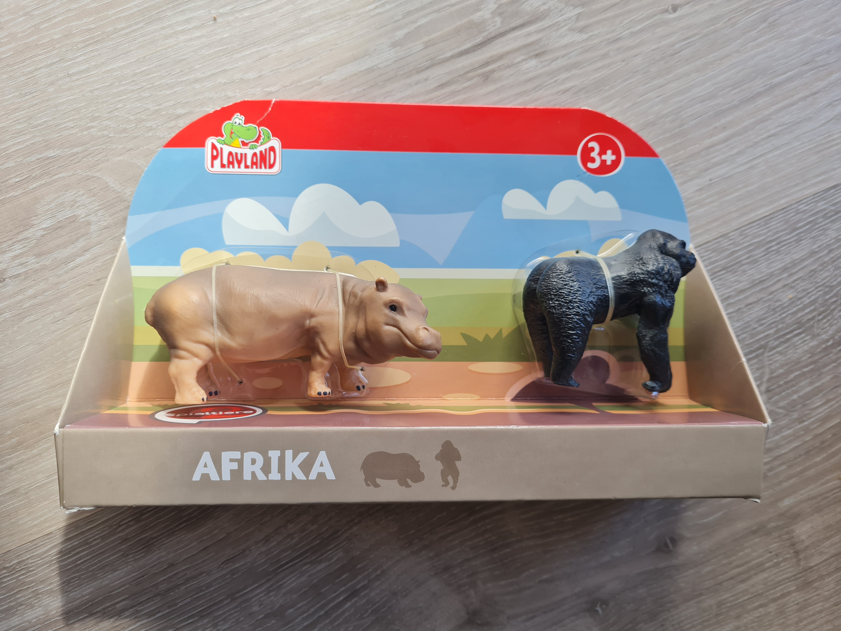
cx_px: 420
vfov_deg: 53.1
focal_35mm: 26
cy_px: 316
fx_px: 632
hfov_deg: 67.3
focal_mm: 5.4
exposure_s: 1/196
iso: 50
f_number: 1.8
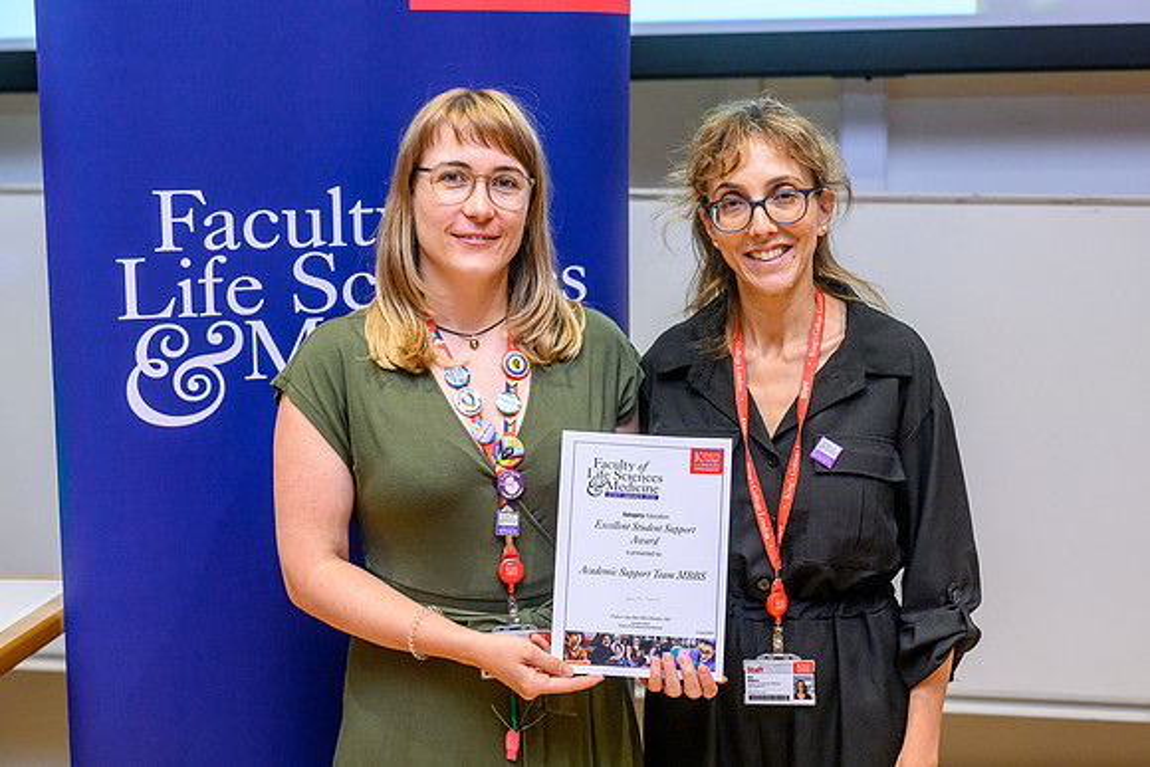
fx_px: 1908
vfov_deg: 22.7
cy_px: 384
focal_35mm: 60
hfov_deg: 33.5
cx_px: 575
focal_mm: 59
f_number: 3.5
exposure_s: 1/200
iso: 2500
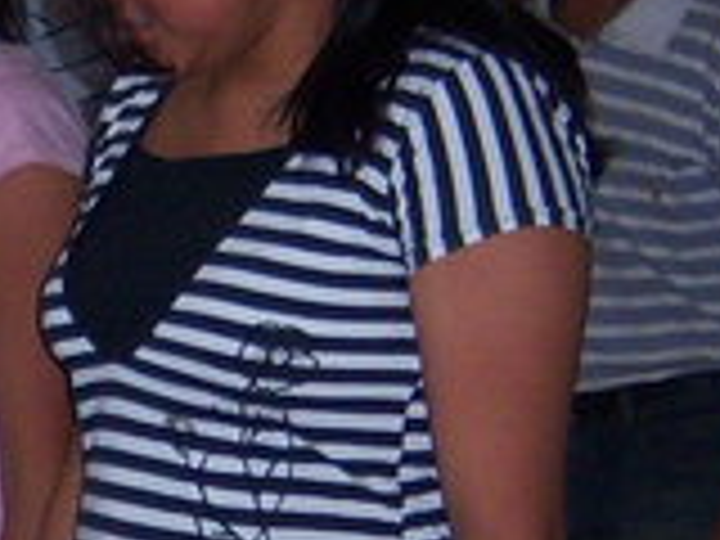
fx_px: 4784
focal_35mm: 230
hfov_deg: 8.4
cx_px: -297
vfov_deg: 6.4
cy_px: 594
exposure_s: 1/60
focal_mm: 7.5
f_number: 2.8
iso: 160
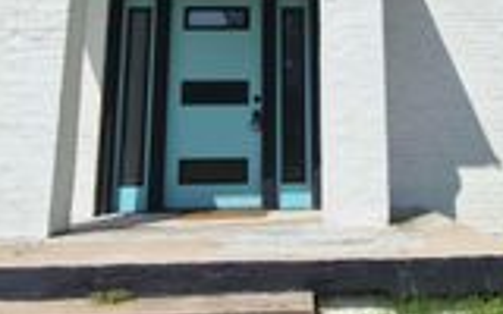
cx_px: 324
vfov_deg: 28.5
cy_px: 20
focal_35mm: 43
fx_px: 589
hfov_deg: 45.7
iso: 25
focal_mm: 1.7
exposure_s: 1/1820
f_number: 2.2
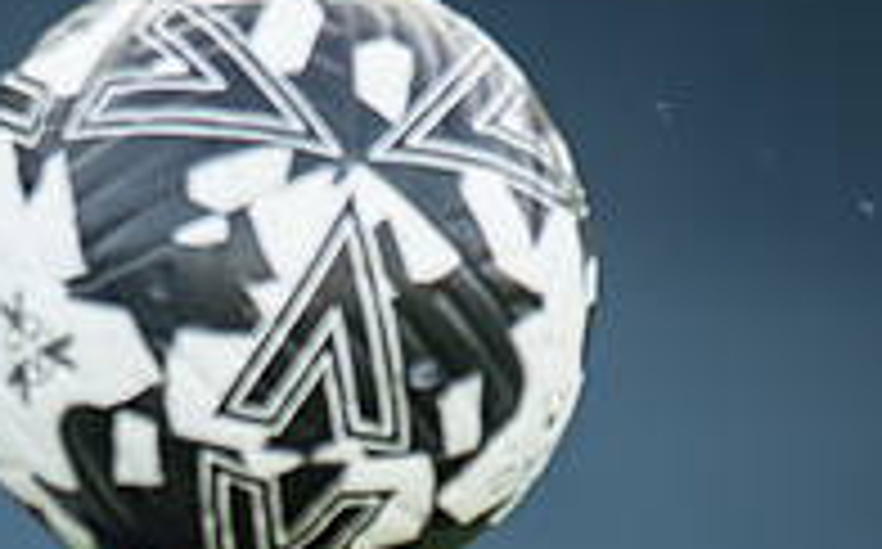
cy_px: 765
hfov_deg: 2.4
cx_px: 200
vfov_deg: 1.5
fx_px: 20937
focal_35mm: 872
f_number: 1.8
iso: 400
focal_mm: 135
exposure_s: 1/2000
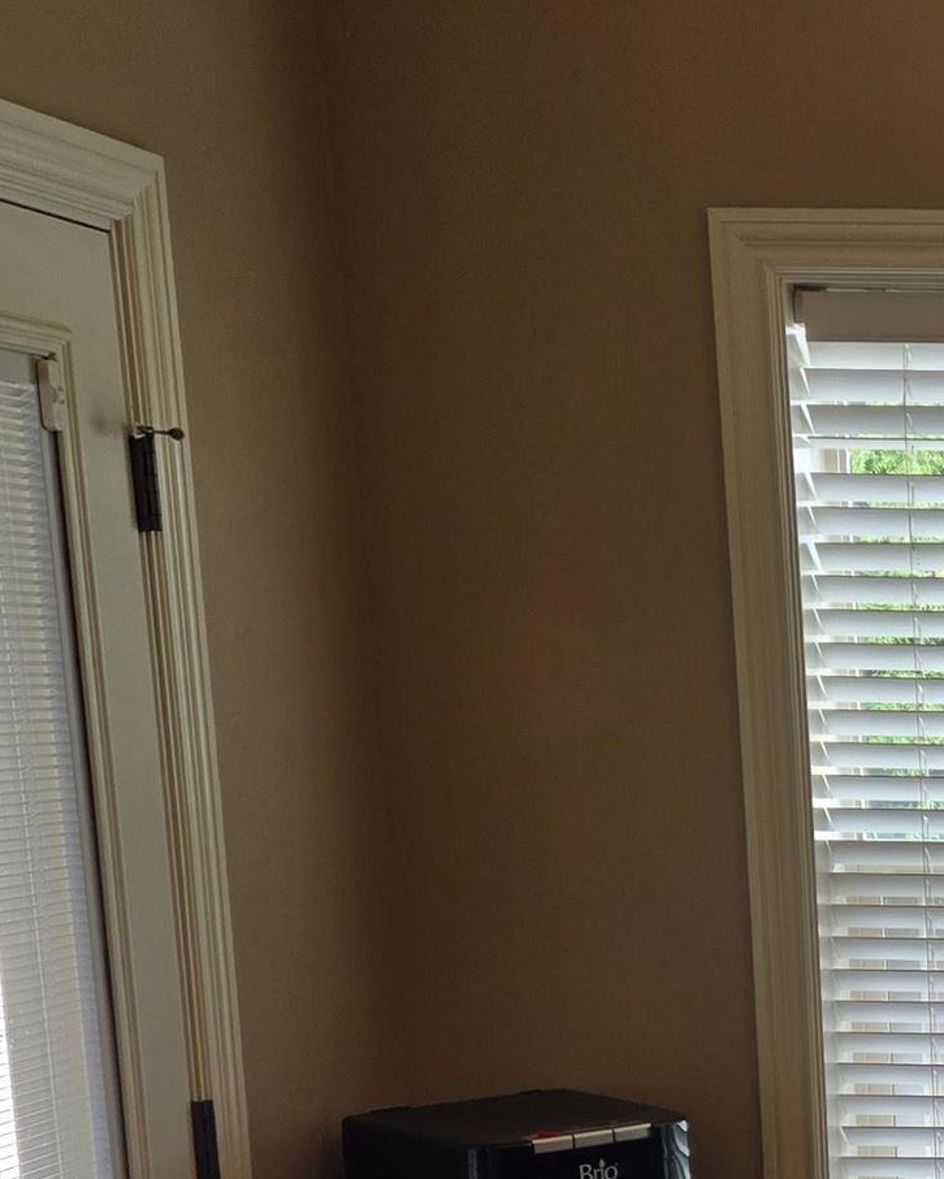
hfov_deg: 17.5
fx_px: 2653
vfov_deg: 24.2
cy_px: 1114
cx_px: 1527
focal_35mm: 76
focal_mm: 5.4
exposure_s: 1/120
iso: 32
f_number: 1.8
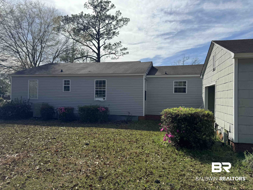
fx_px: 175
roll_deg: +0.5
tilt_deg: +0.1
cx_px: 126
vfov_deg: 56.8
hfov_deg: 71.6
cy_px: 95
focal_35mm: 24
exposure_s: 1/5348
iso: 80
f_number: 1.78
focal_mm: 6.86
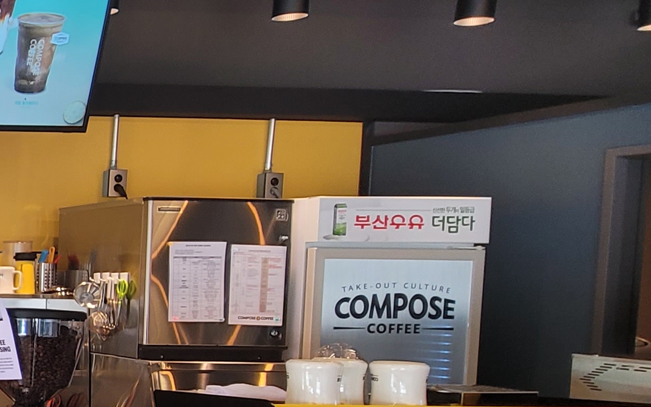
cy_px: 315
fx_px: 798
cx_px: -392
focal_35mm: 45
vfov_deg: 28.1
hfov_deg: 26.4
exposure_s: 1/60
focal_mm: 2.2
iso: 100
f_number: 2.2
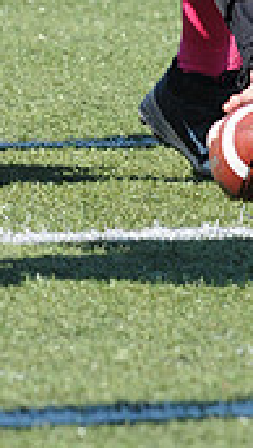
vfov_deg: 1.4
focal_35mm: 1590
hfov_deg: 0.8
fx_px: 18926
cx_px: 77
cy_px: -193
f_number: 6.3
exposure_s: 1/500
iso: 200
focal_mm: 300
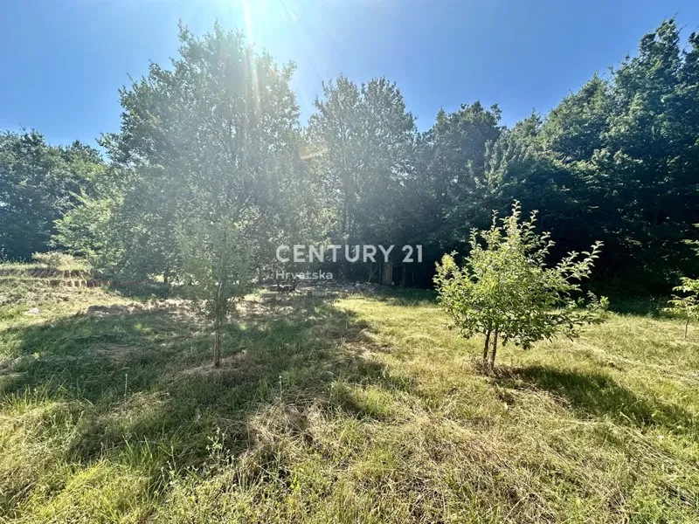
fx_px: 283
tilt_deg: +2.8
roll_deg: -1.9
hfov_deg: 102.1
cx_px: 350
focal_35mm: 14
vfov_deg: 85.7
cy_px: 262
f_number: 2.2
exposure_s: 1/796
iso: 40
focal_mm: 2.22
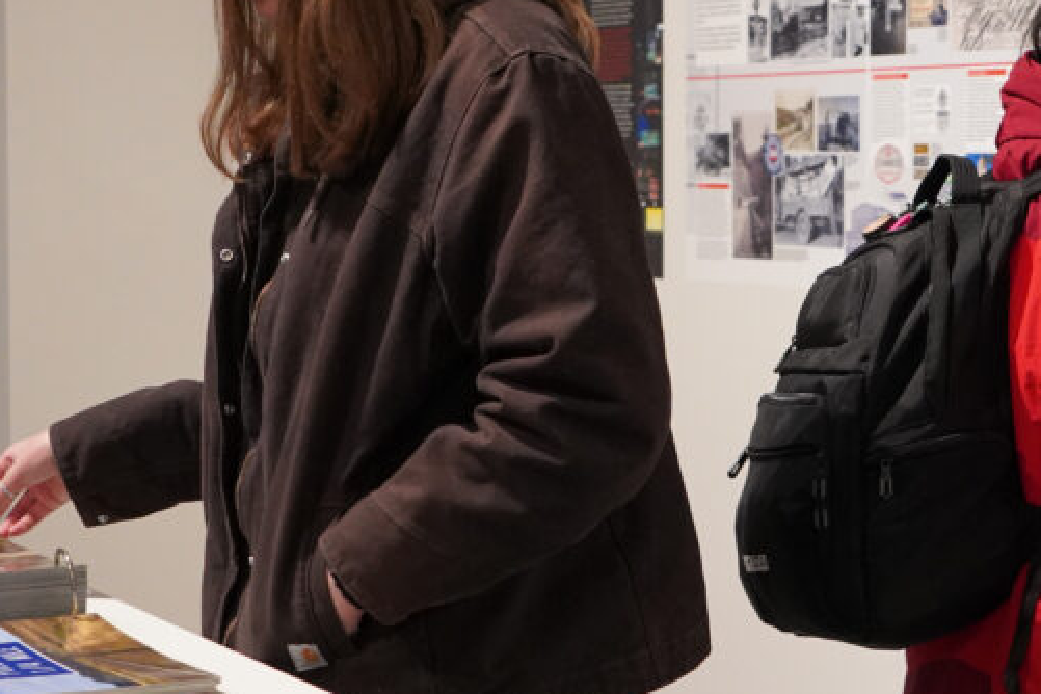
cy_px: 288
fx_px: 2602
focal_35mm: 90
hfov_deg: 22.3
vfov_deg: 15.2
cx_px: 844
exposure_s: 1/160
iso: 4000
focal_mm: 44
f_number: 4
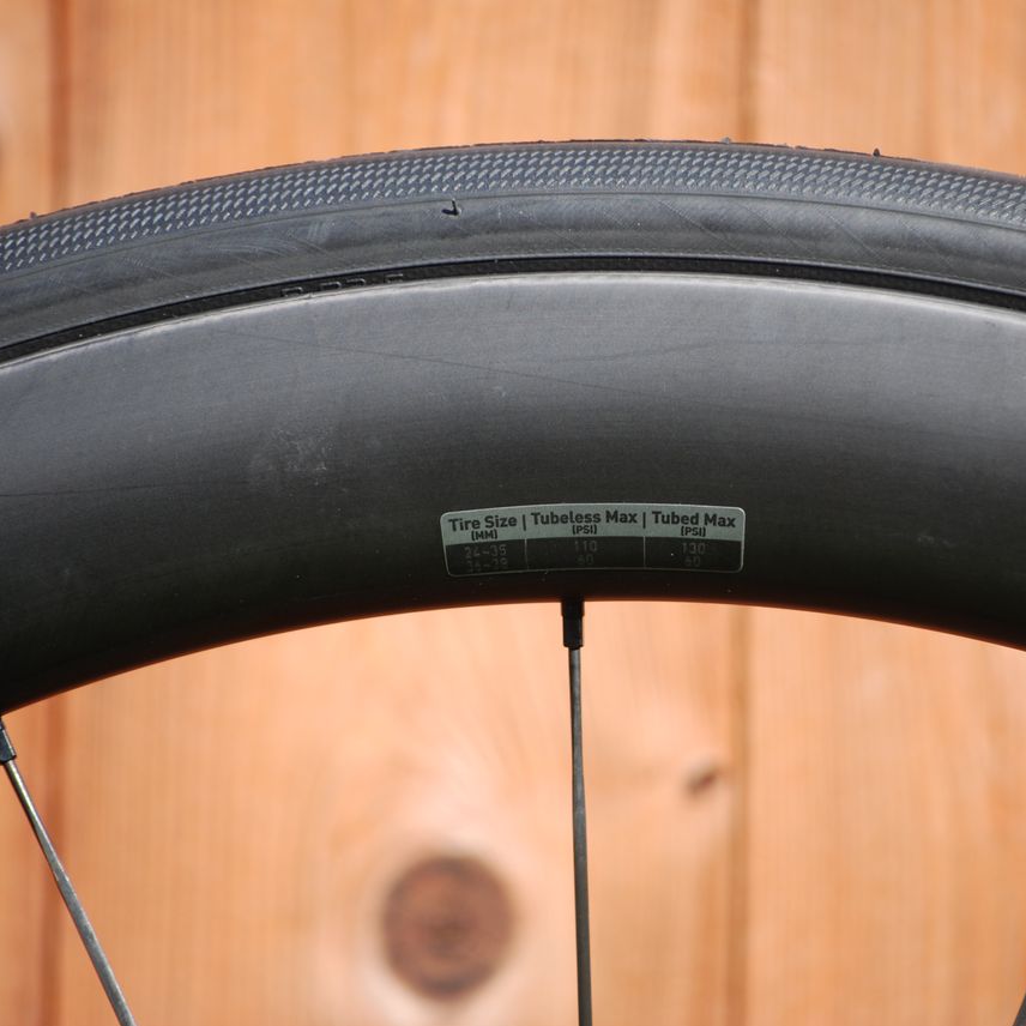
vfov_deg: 9.2
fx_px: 6405
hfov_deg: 9.2
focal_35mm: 191
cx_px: 595
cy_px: 514
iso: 200
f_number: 4.5
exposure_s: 1/400
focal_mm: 100
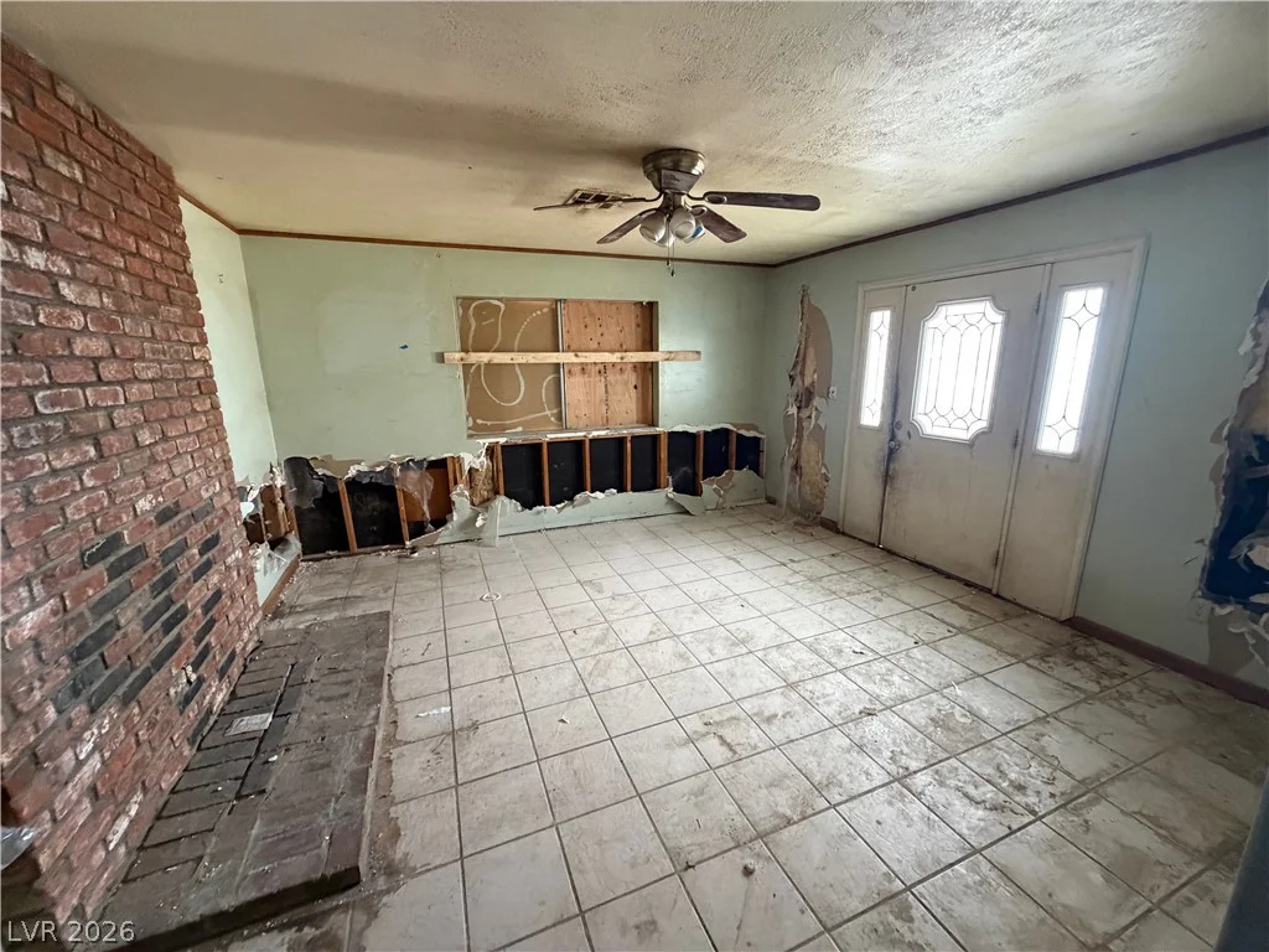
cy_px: 476
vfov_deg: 85.7
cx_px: 634
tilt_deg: -13.2
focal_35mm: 14
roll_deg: +0.8
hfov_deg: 102.1
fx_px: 513
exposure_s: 1/60
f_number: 2.2
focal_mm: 2.22
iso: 640
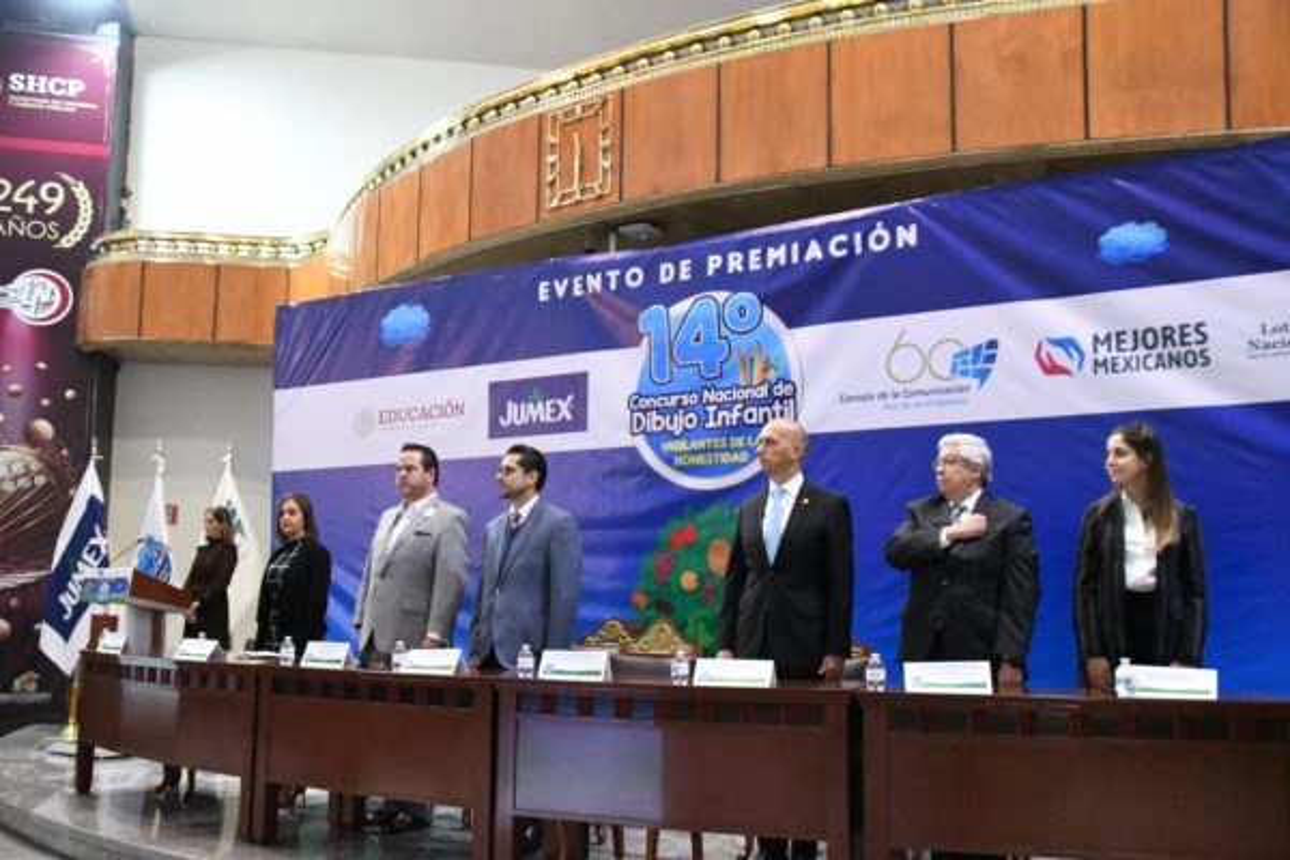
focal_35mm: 36
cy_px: 430
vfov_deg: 36.9
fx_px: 1290
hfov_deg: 53.1
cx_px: 645
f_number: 3.8
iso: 20000
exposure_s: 1/640
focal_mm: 24
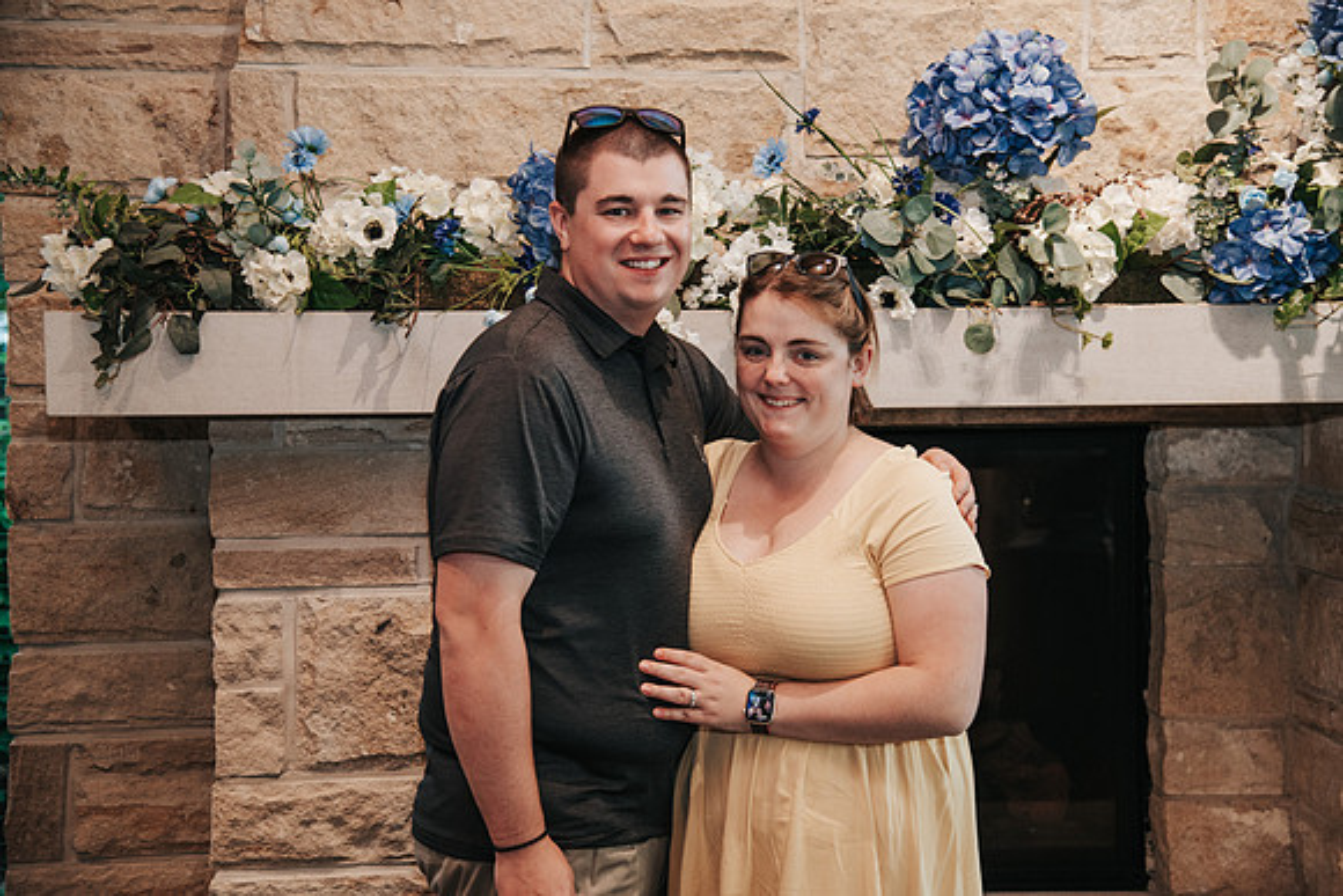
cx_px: 672
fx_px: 1940
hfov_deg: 38.2
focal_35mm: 52
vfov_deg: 26.0
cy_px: 448
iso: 2000
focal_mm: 52
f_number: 4
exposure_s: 1/60
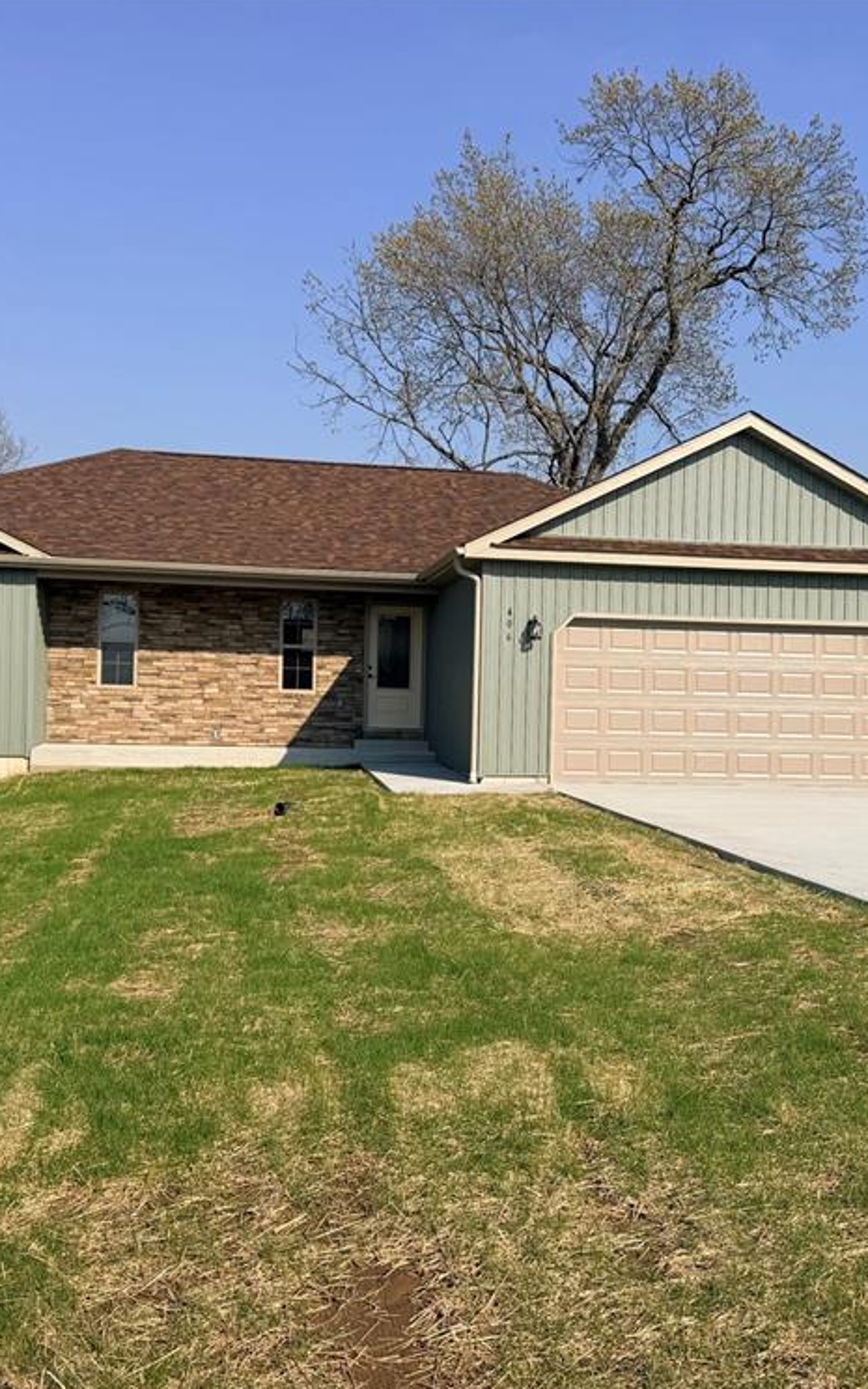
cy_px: 709
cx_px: 498
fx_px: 1325
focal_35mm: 35
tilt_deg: +0.5
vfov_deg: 55.3
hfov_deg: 36.2
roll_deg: -1.3
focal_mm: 6.76
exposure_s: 1/5714
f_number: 1.78
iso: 80
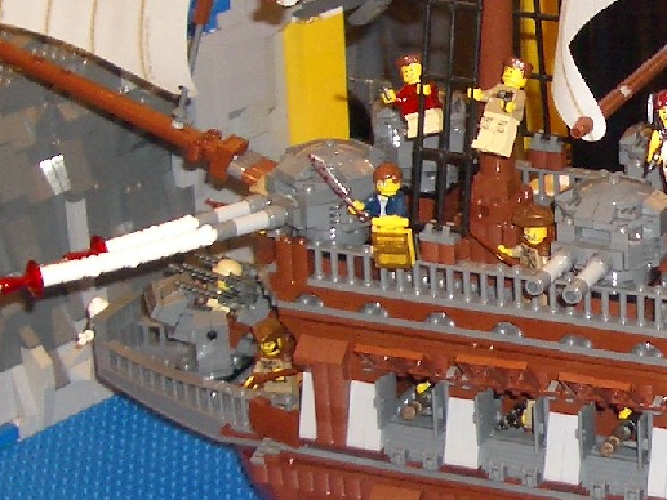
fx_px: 2255
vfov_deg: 12.7
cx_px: 799
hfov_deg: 16.2
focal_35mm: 117
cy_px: 245
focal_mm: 5.8
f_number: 2.6
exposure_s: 1/60
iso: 100
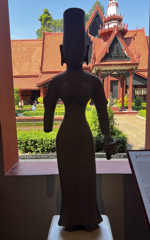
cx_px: 77
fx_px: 183
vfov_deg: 66.5
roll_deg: +1.1
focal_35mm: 28
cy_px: 121
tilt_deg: -7.2
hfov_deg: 44.5
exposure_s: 1/748
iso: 50
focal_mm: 5.7
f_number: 1.5
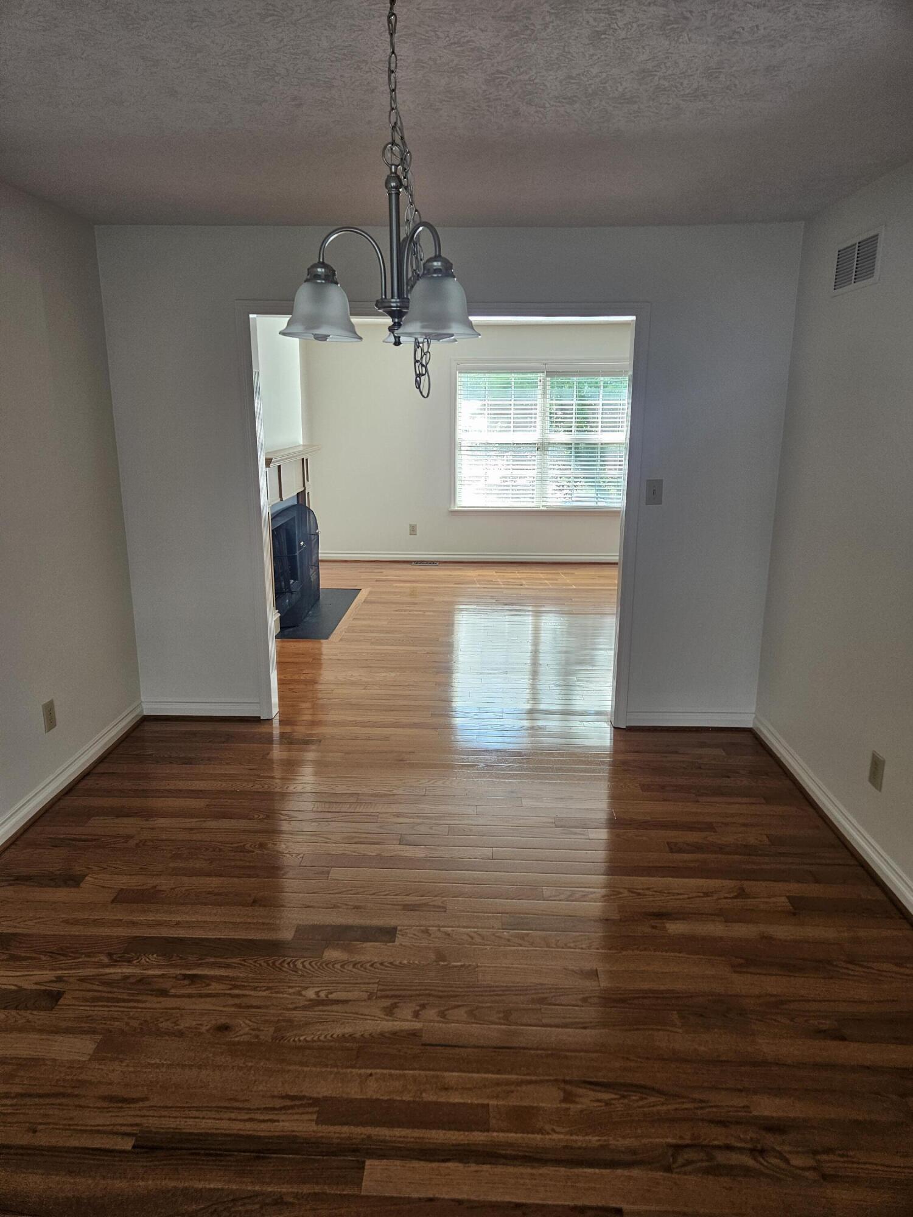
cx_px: 456
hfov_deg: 58.9
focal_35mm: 23
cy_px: 608
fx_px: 809
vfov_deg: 73.9
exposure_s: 1/120
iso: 125
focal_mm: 5.4
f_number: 1.8
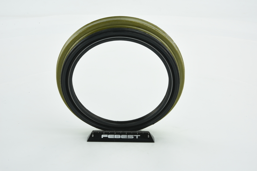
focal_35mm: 60
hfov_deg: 33.4
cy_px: 86
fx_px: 428
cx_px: 128
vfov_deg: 22.6
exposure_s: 1/2.5
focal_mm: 60
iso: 64
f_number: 32
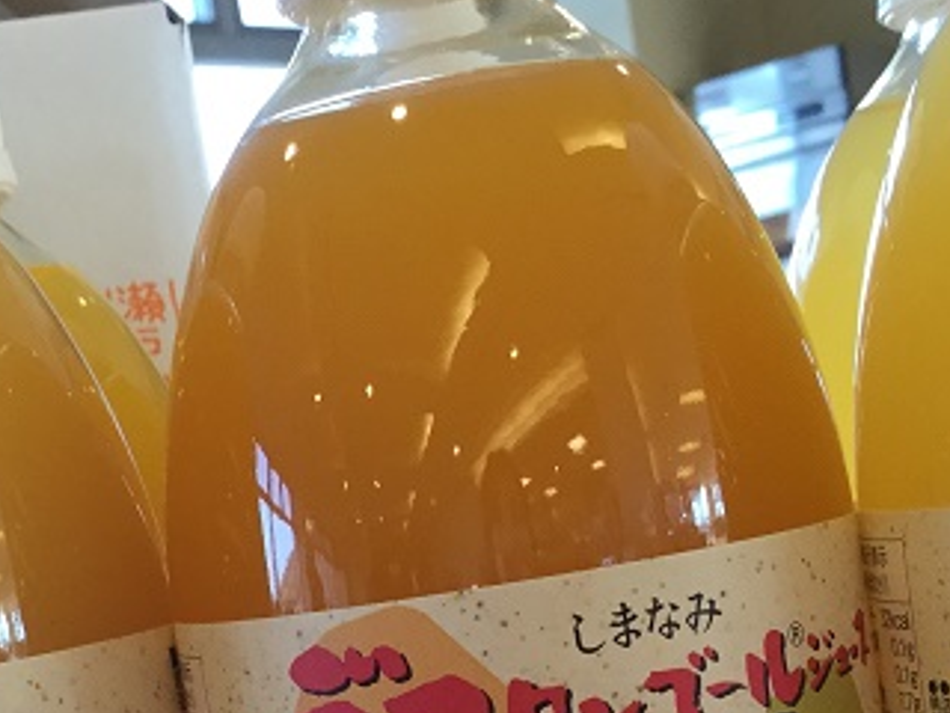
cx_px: 358
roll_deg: +9.7
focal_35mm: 79
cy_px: 789
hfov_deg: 24.6
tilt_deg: -7.7
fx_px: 2168
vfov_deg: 18.0
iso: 32
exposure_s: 1/30
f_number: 2.4
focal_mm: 3.3
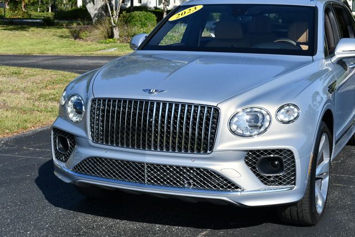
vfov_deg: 21.3
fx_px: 632
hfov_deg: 31.4
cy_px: 118
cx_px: 178
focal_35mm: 64
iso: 100
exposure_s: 1/250
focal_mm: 32
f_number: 8
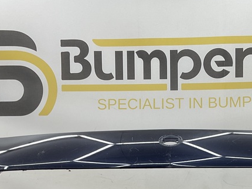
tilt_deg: -8.3
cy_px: 211
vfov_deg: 20.5
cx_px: 179
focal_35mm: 68
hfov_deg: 28.3
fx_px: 495
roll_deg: -0.5
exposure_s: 1/100
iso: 20
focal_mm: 3
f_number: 1.8
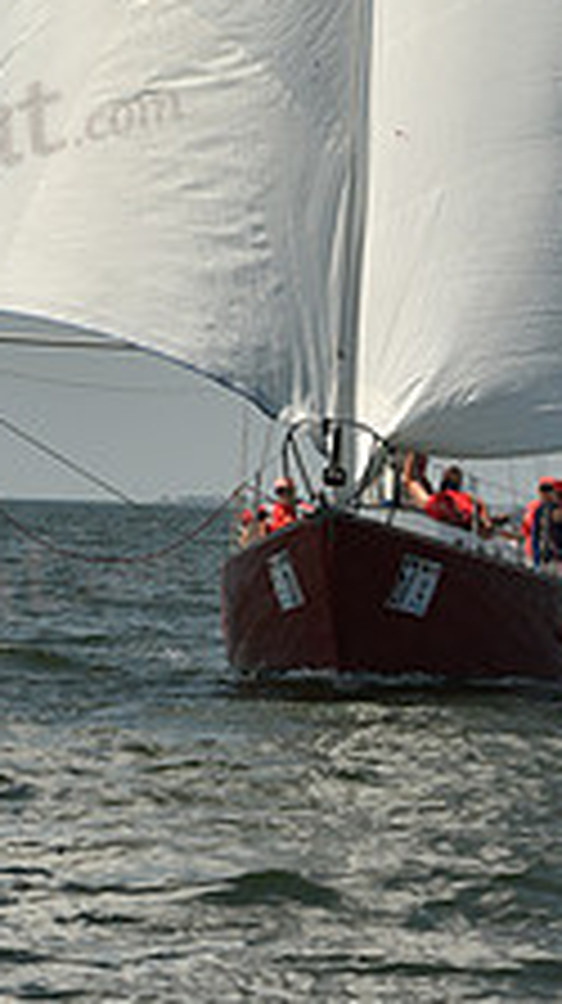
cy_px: -126
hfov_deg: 6.3
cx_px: 416
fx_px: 5074
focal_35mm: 191
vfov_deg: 11.1
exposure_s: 1/1250
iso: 320
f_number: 10
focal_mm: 70
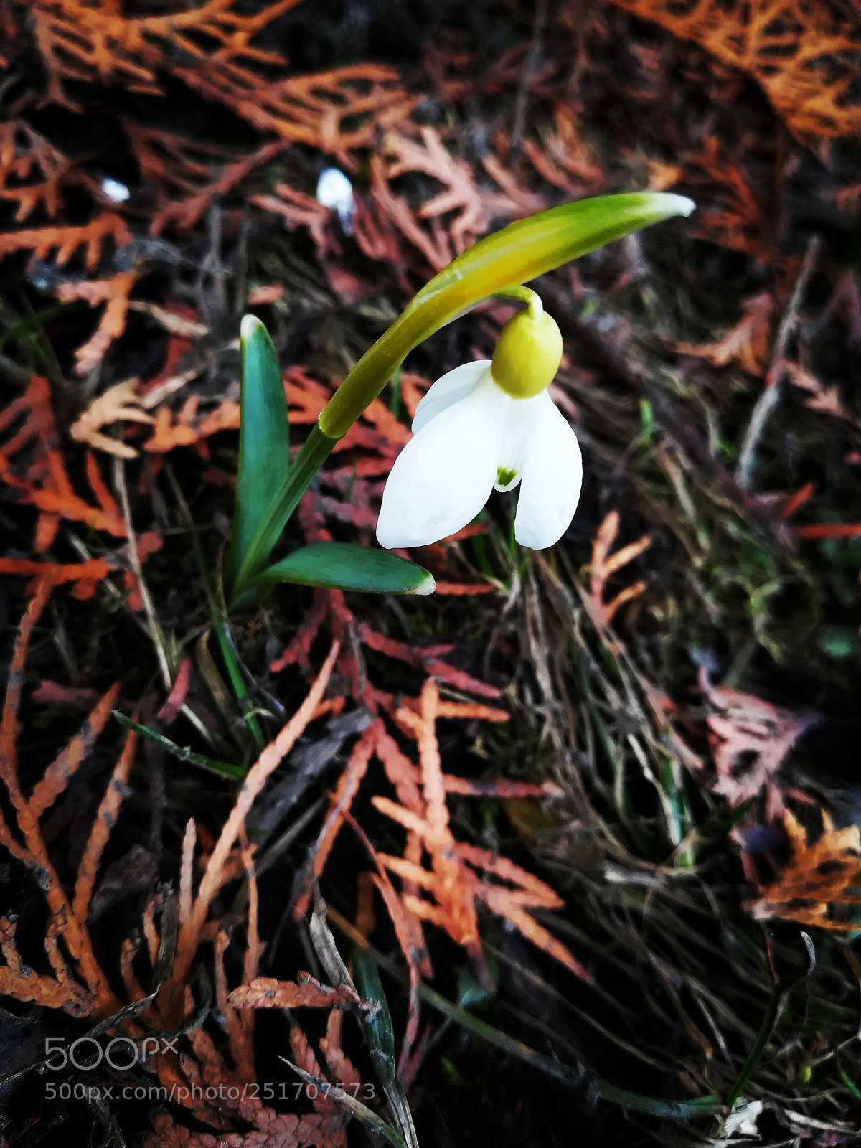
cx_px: 430
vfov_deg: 67.3
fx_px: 862
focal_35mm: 26
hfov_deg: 53.1
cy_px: 574
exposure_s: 1/172
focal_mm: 3.83
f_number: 2.2
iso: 50
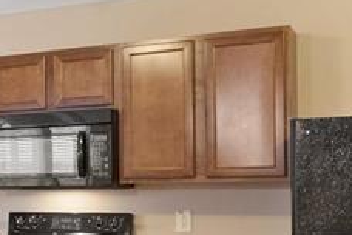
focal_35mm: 81
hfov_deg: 21.9
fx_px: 792
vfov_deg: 16.7
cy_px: 199
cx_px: -136
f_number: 5.6
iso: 800
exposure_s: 1/4
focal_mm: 9
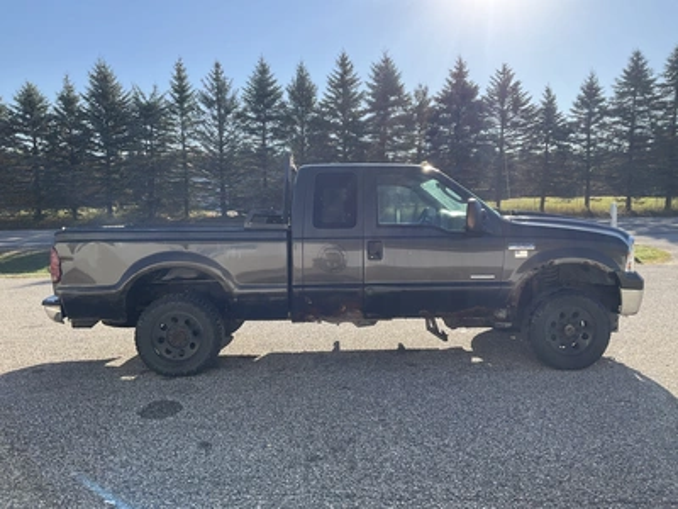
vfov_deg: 48.2
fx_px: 568
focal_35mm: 29
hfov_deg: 61.7
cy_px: 254
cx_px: 339
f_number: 1.8
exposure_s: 1/1055
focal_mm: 3
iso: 25
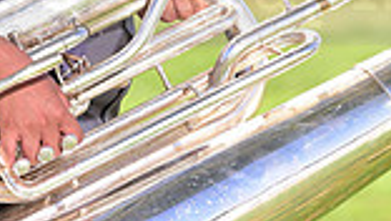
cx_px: 117
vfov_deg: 2.4
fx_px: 5260
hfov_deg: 4.3
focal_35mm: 507
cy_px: -35
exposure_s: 1/250
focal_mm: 130
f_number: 4.5
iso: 100
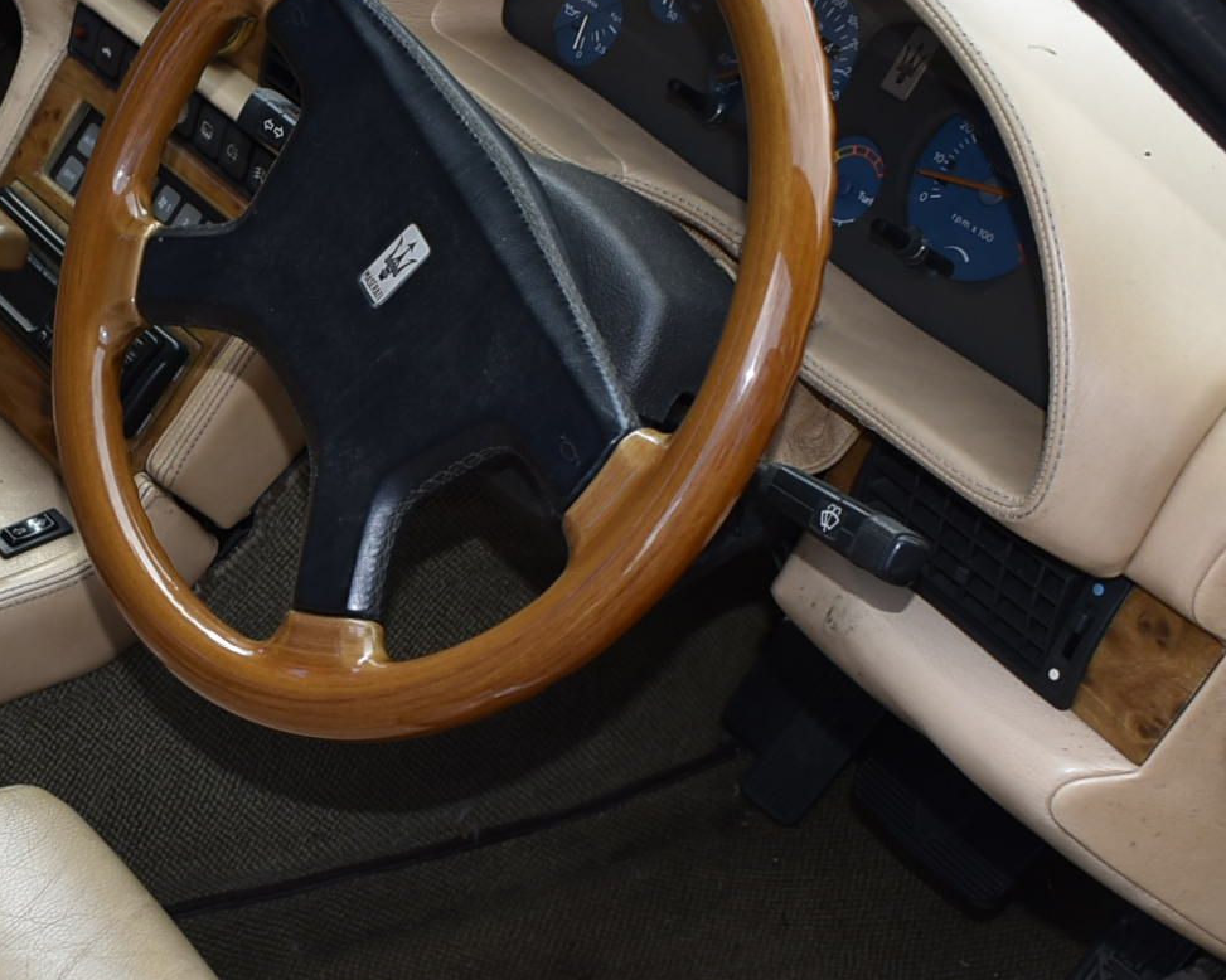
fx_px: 2830
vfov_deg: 19.5
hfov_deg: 23.6
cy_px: 738
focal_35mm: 78
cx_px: 47
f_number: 5
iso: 140
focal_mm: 18
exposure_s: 1/200
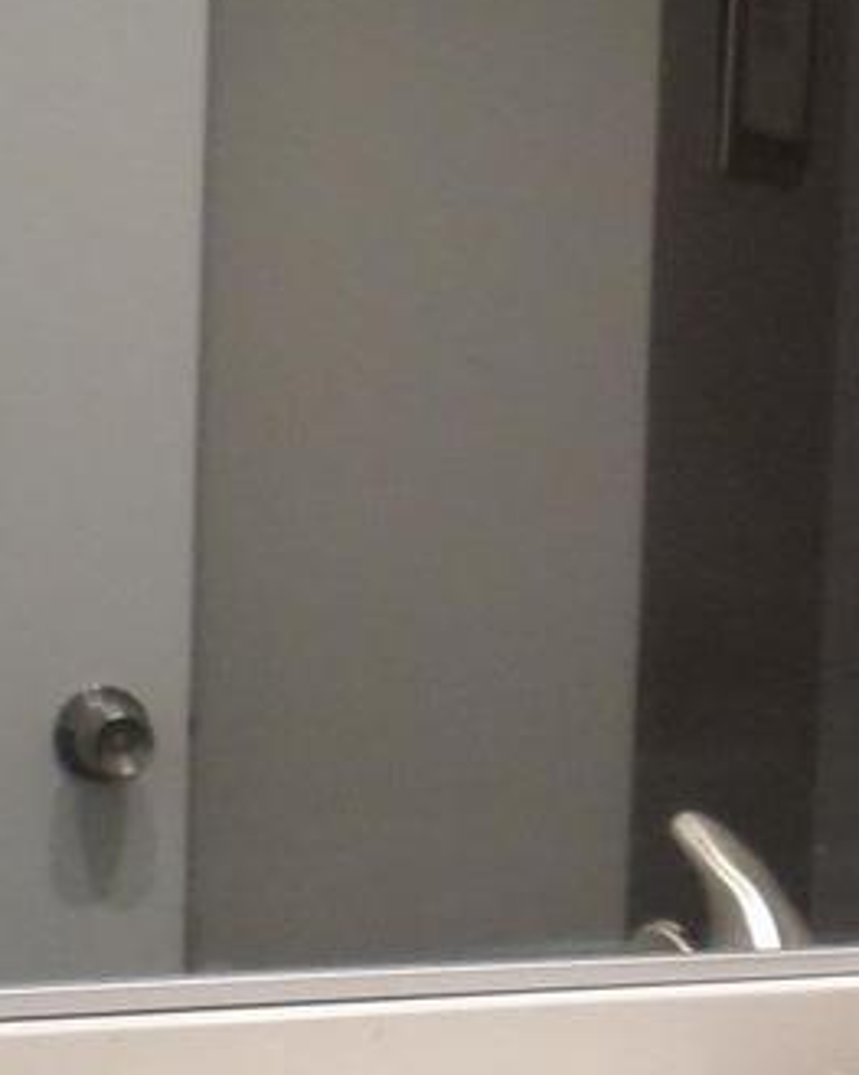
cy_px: 604
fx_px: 3624
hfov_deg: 12.9
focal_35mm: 114
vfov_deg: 16.9
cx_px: 1225
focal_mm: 4.5
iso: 200
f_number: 2.5
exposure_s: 1/30
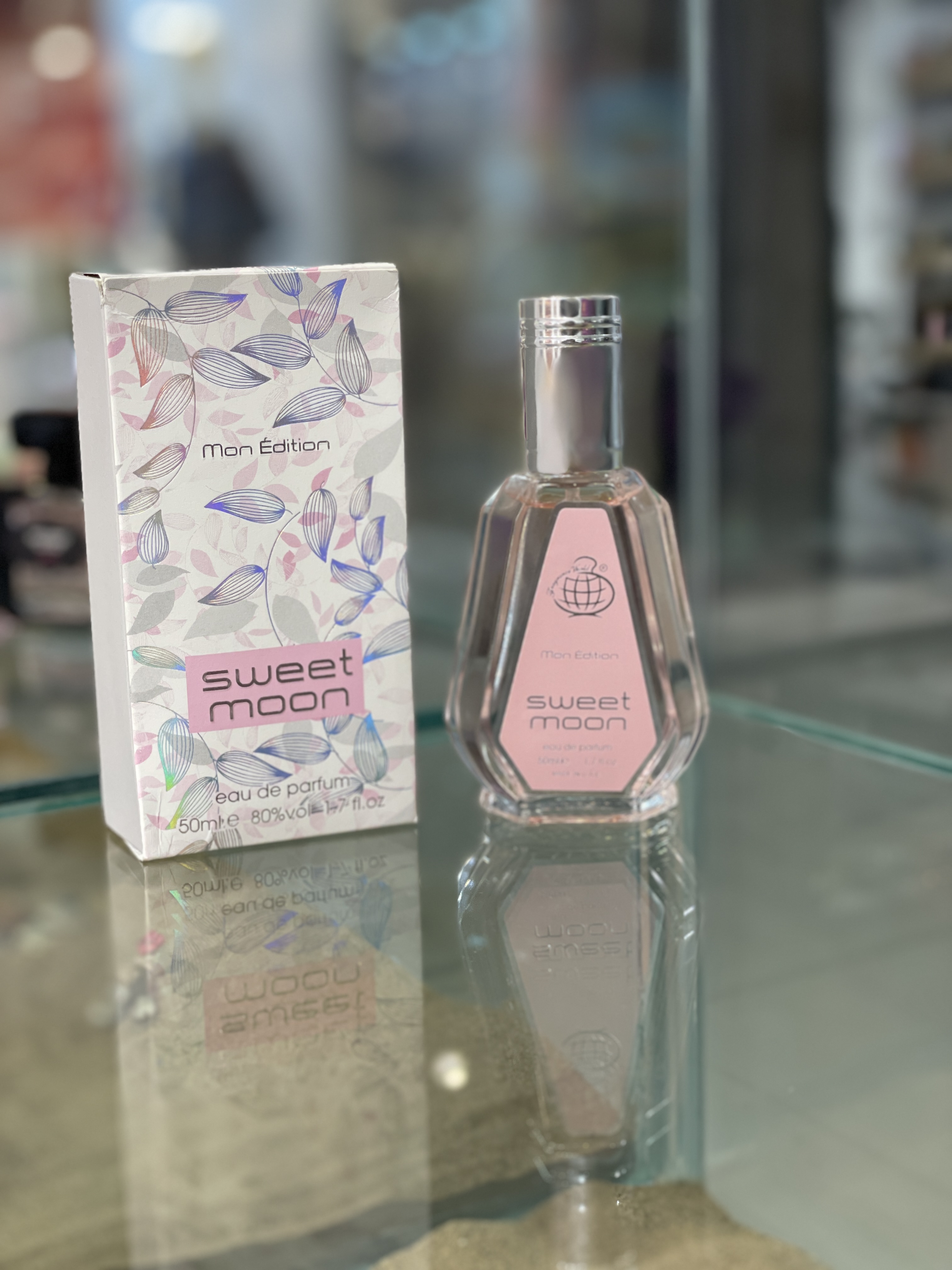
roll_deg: +1.8
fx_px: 1907
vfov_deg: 36.8
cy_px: 635
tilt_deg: -10.8
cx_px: 476
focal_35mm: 52
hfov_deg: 28.0
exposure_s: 1/100
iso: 100
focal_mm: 6
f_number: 2
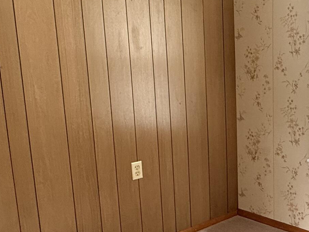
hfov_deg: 36.1
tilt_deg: -10.3
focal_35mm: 46
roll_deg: -1.1
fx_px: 411
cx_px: 325
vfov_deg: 31.4
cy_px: 143
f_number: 2.2
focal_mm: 2.22
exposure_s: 1/60
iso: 320
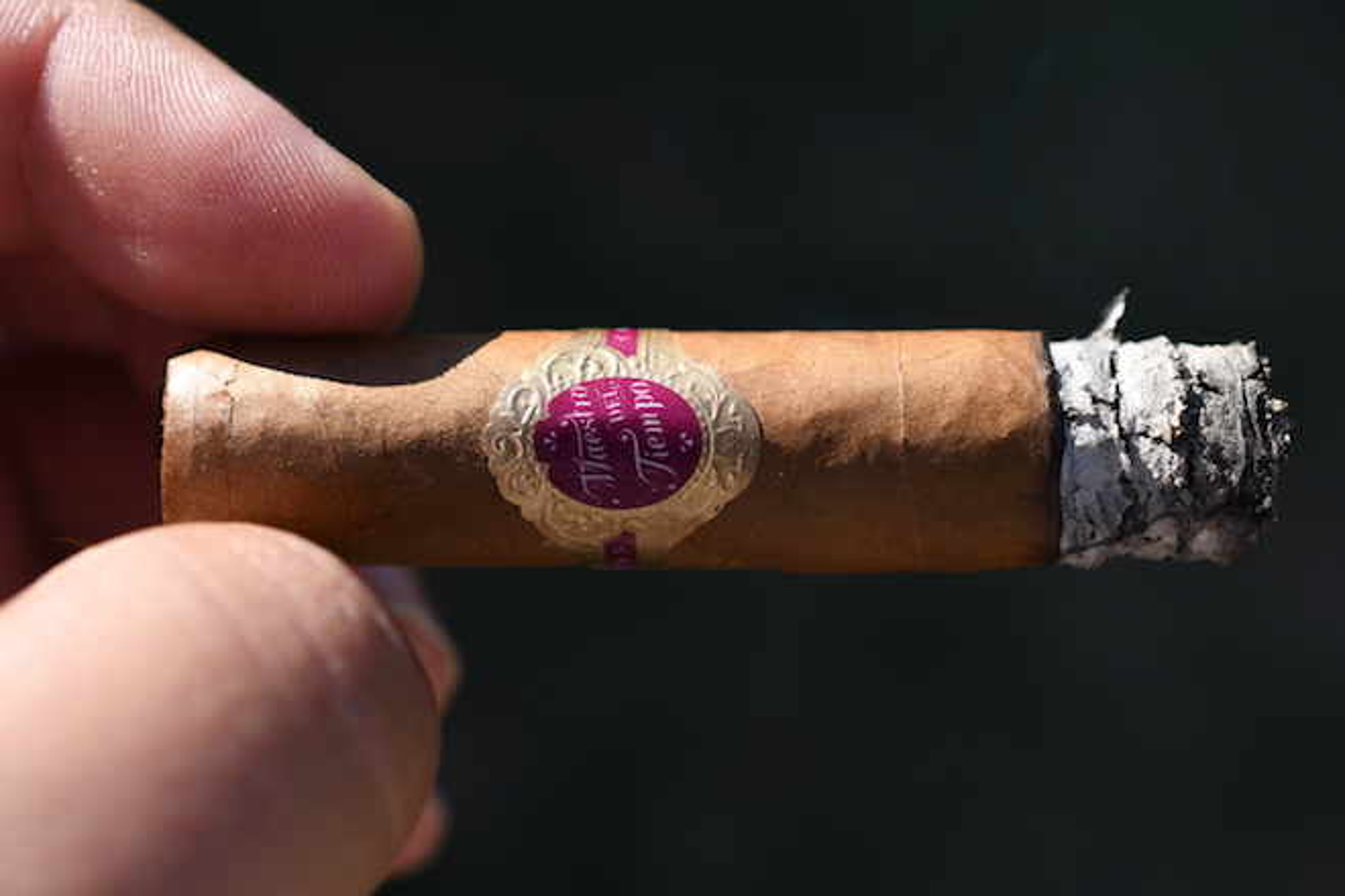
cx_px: 672
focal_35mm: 60
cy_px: 448
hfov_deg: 33.4
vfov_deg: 22.6
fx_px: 2241
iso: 250
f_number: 5.6
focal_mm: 40
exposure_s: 1/1600
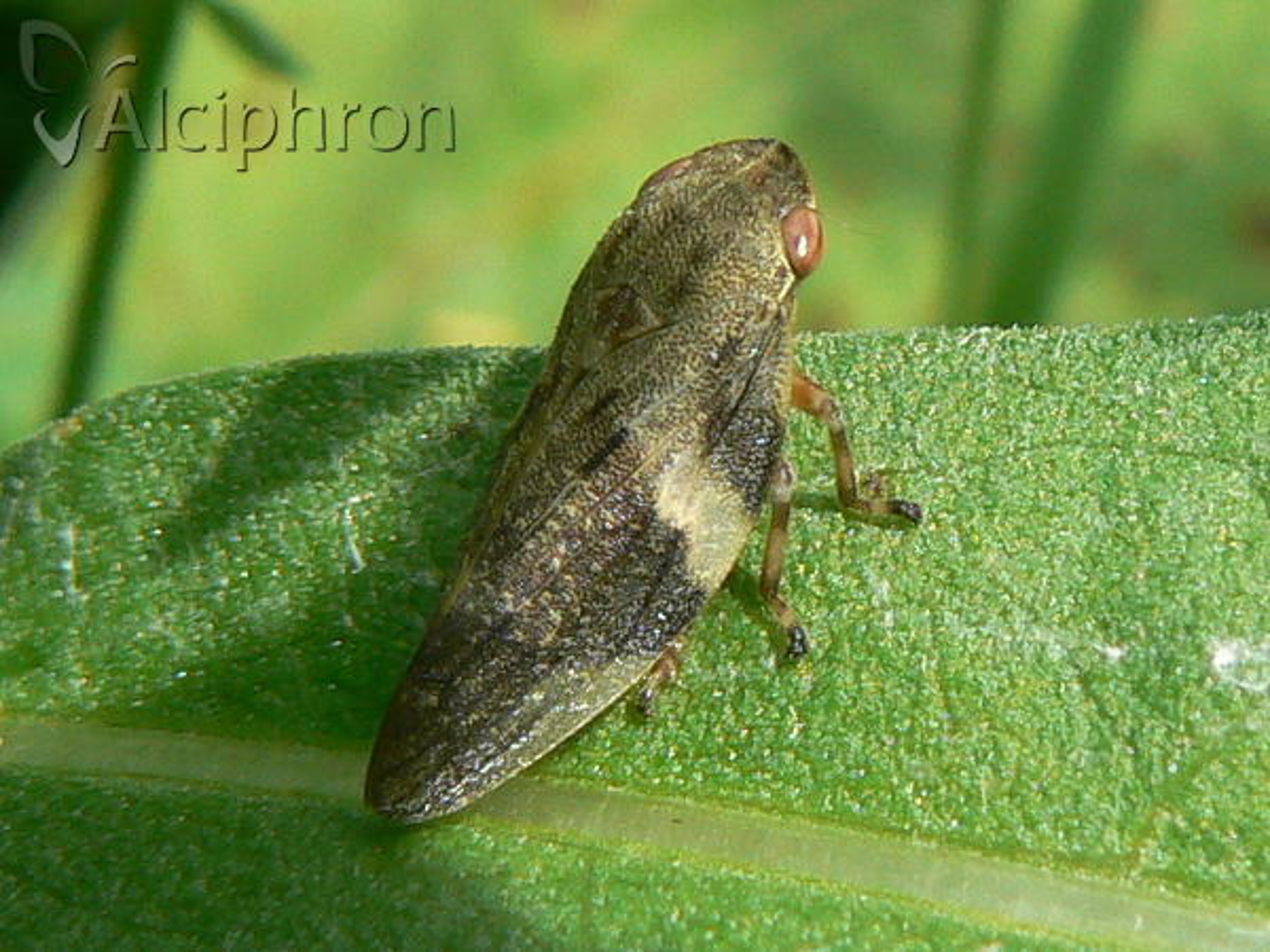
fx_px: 1321
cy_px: 476
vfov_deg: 39.7
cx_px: 635
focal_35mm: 36
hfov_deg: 51.4
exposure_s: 1/320
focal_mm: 6
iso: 80
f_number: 5.6
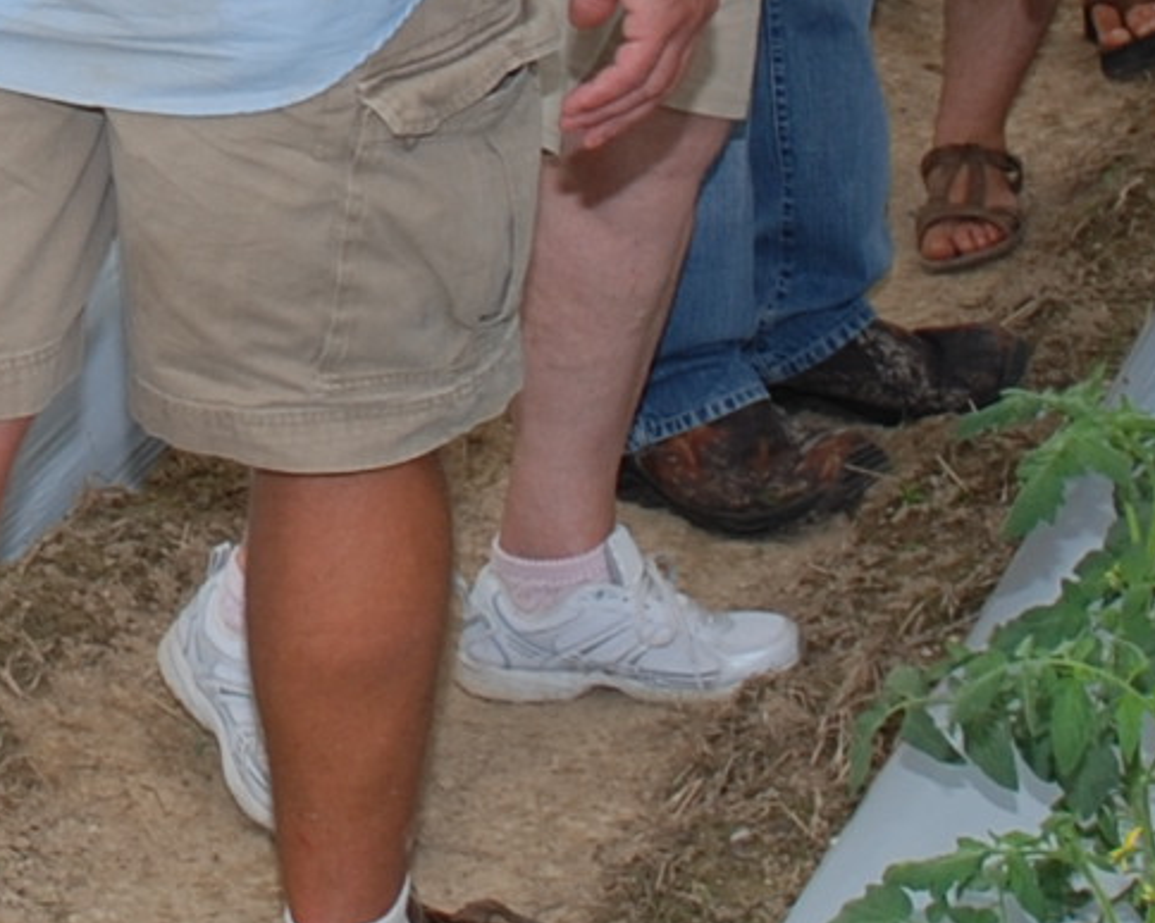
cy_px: -360
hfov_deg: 12.2
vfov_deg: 9.9
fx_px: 5195
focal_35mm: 152
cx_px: -472
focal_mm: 18
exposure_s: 1/200
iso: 100
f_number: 7.1
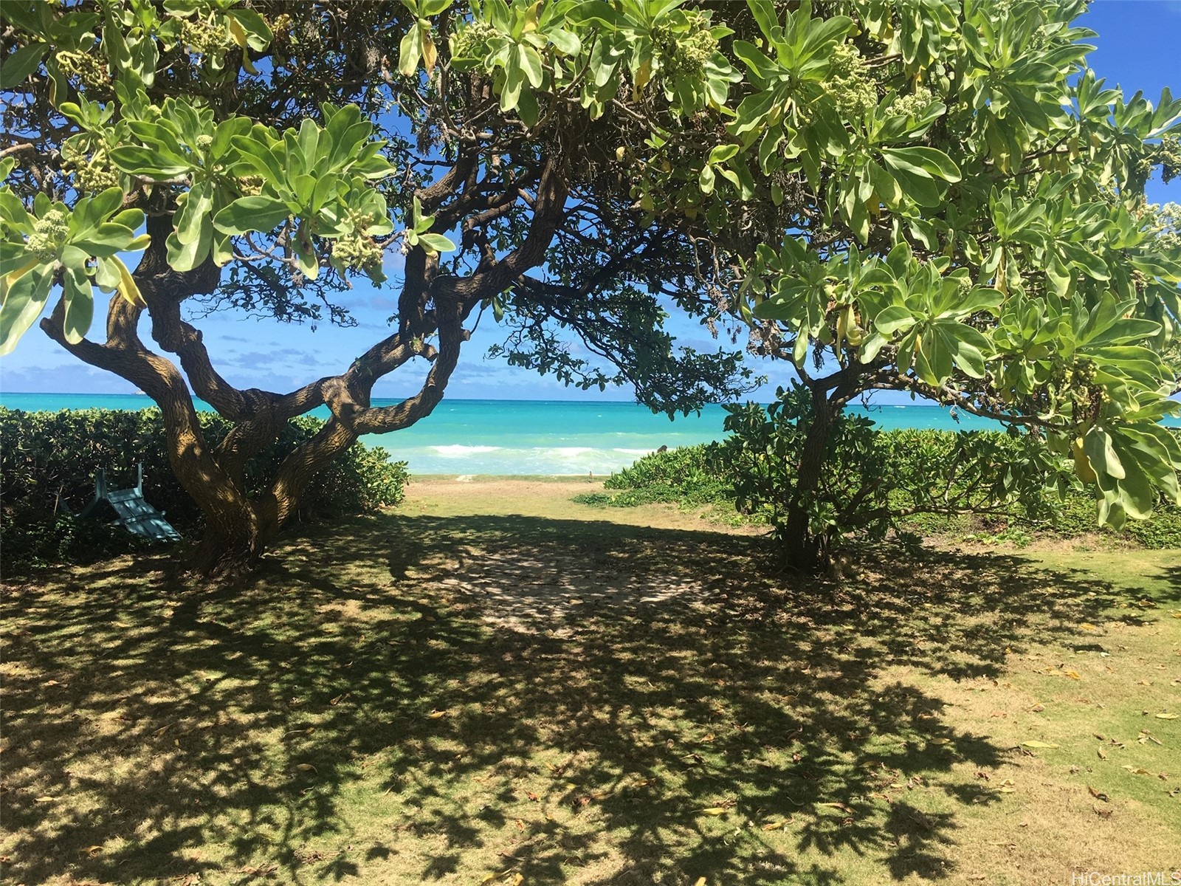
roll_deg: -0.7
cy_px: 443
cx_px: 590
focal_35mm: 29
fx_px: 989
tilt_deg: -2.1
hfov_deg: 61.7
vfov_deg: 48.2
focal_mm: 4.15
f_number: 2.2
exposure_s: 1/1166
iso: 25
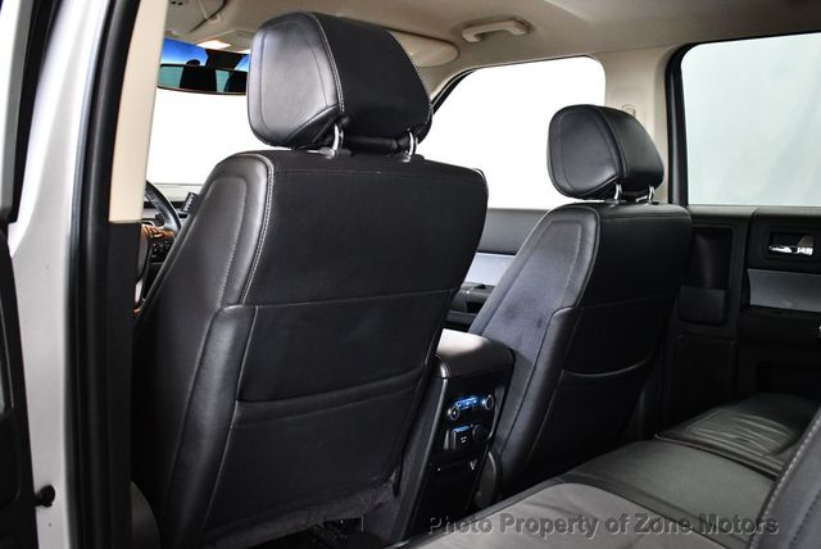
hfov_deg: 53.1
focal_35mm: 36
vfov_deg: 36.9
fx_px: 822
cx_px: 410
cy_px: 274
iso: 3200
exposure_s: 1/80
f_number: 3.5
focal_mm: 18
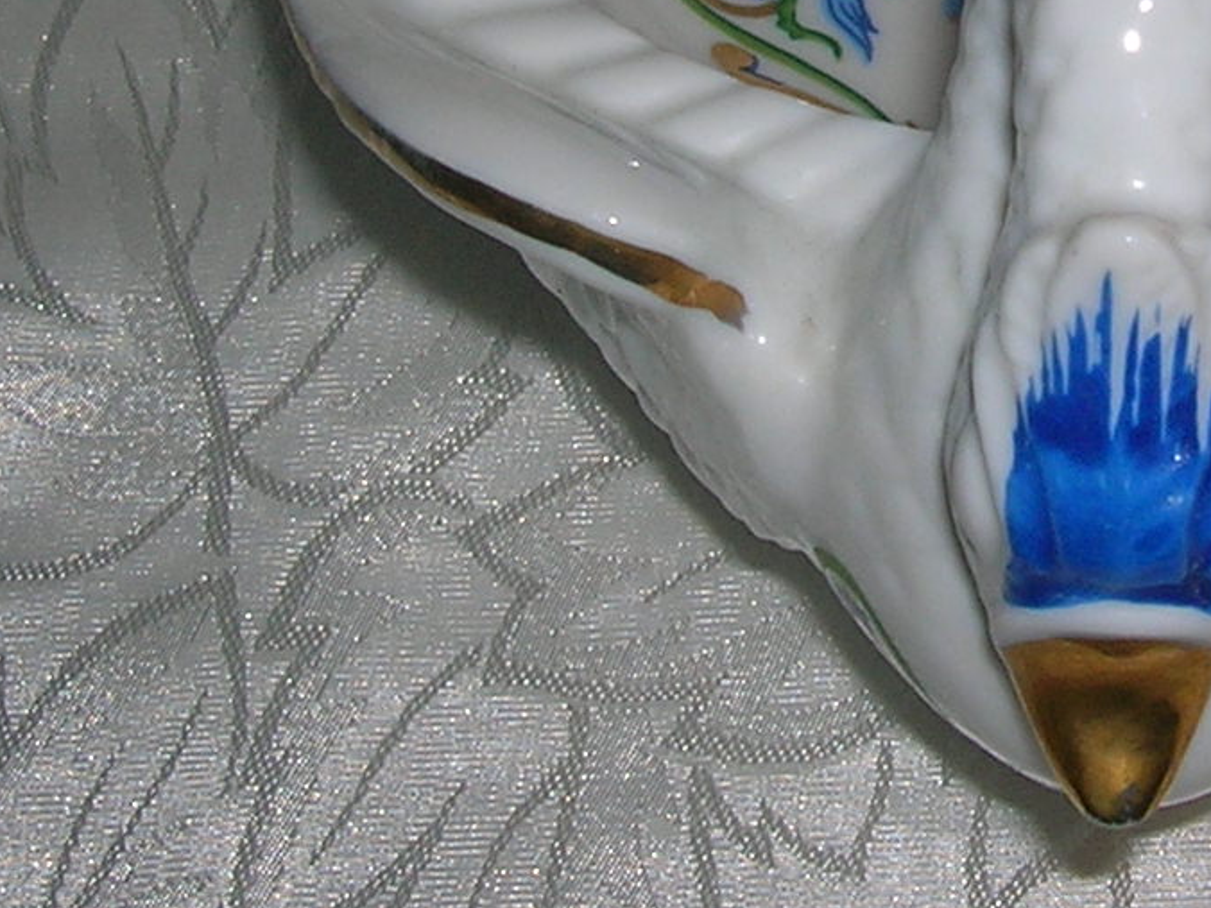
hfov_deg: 16.8
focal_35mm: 115
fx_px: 4023
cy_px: -7
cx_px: 1127
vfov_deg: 12.7
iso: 50
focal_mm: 5.7
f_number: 4.9
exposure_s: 1/60.1
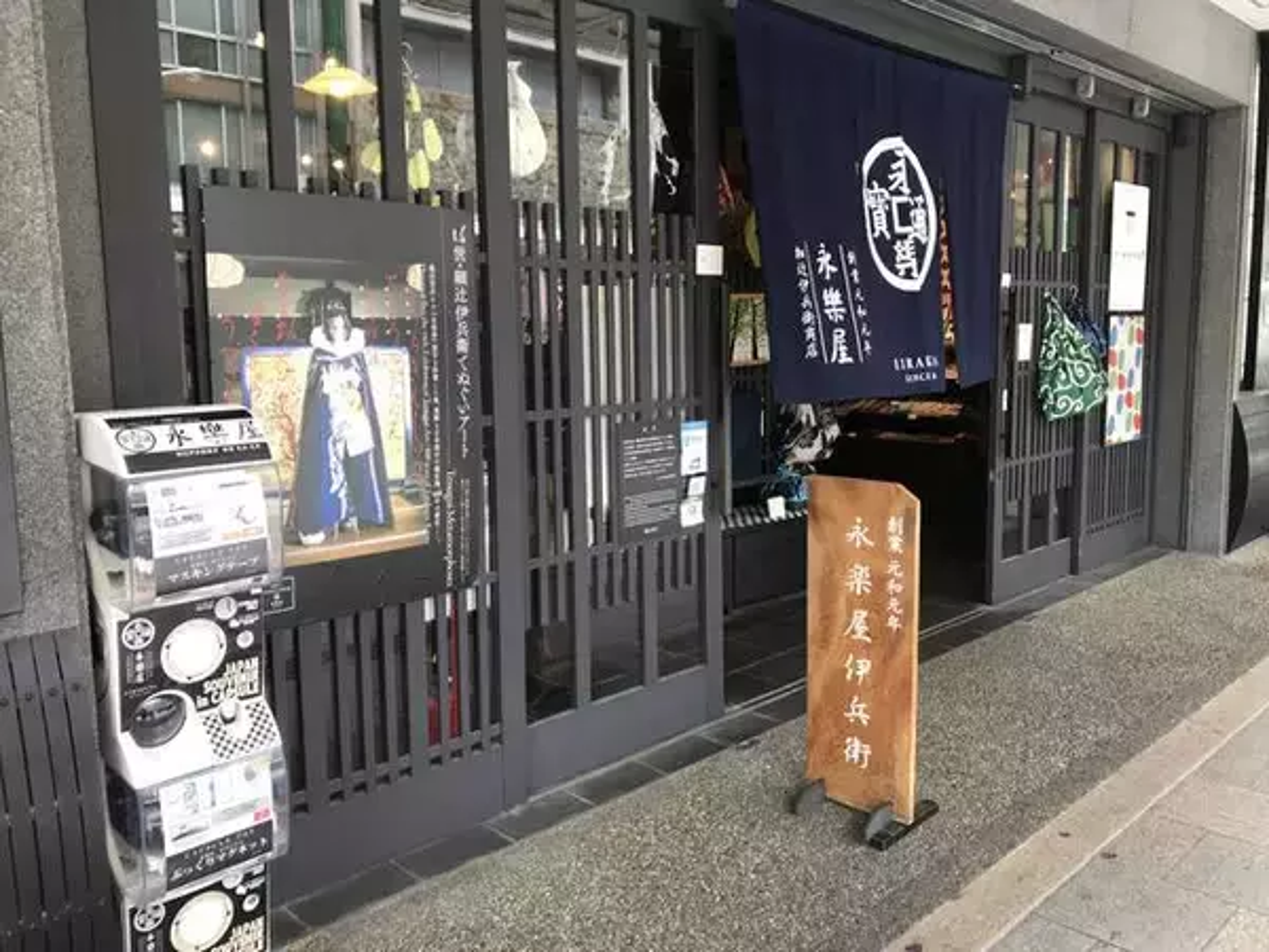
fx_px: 1026
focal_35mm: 28
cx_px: 634
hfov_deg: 63.4
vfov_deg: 49.7
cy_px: 476
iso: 32
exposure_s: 1/120
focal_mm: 3.99
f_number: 1.8
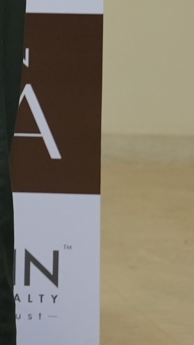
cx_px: -738
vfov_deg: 8.6
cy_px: -244
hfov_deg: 4.4
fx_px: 2225
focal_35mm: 243
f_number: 4.5
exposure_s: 1/160
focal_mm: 33.3
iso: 1250
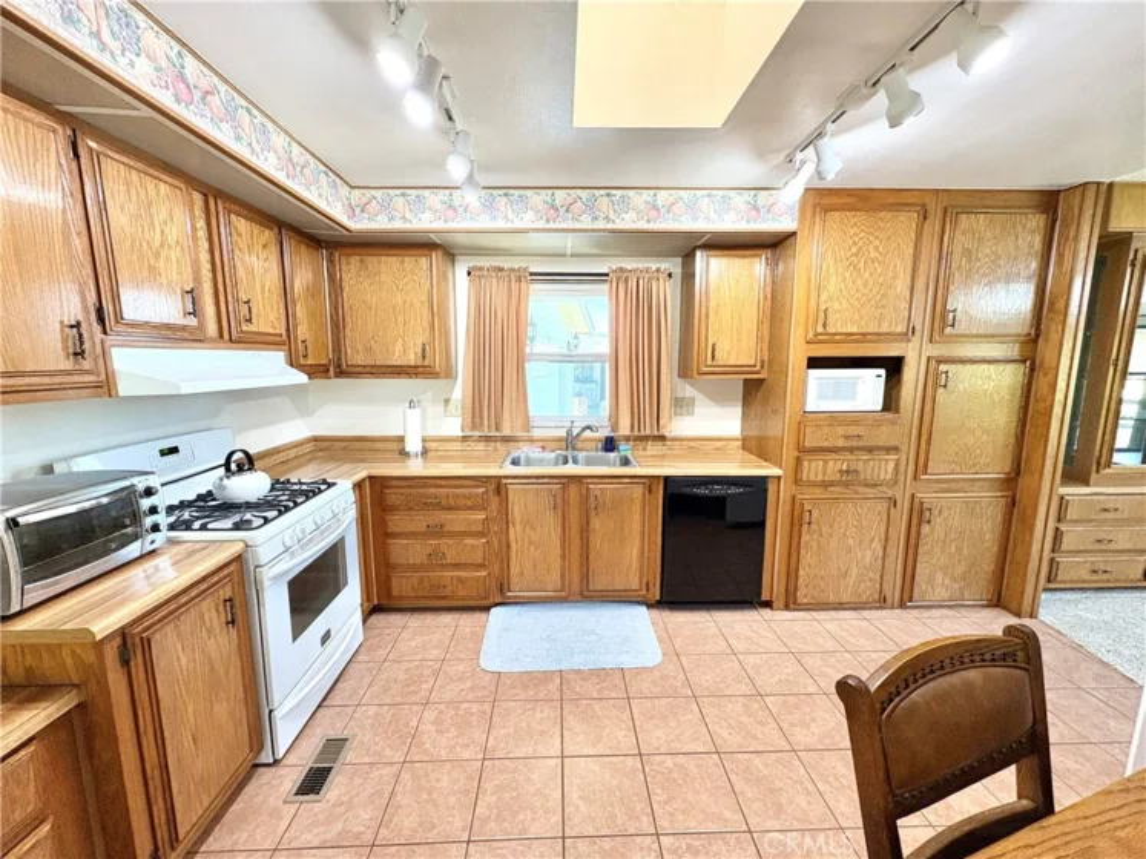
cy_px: 430
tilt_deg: -7.8
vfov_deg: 85.7
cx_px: 573
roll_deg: -0.2
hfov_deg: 102.1
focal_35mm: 14
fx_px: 463
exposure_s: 1/120
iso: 250
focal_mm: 2.22
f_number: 2.2
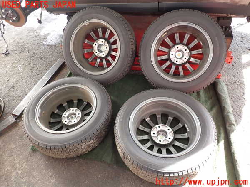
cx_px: 125
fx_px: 181
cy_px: 94
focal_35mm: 25
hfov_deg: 69.4
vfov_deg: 54.9
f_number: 2
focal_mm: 4.5
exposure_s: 1/60
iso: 200
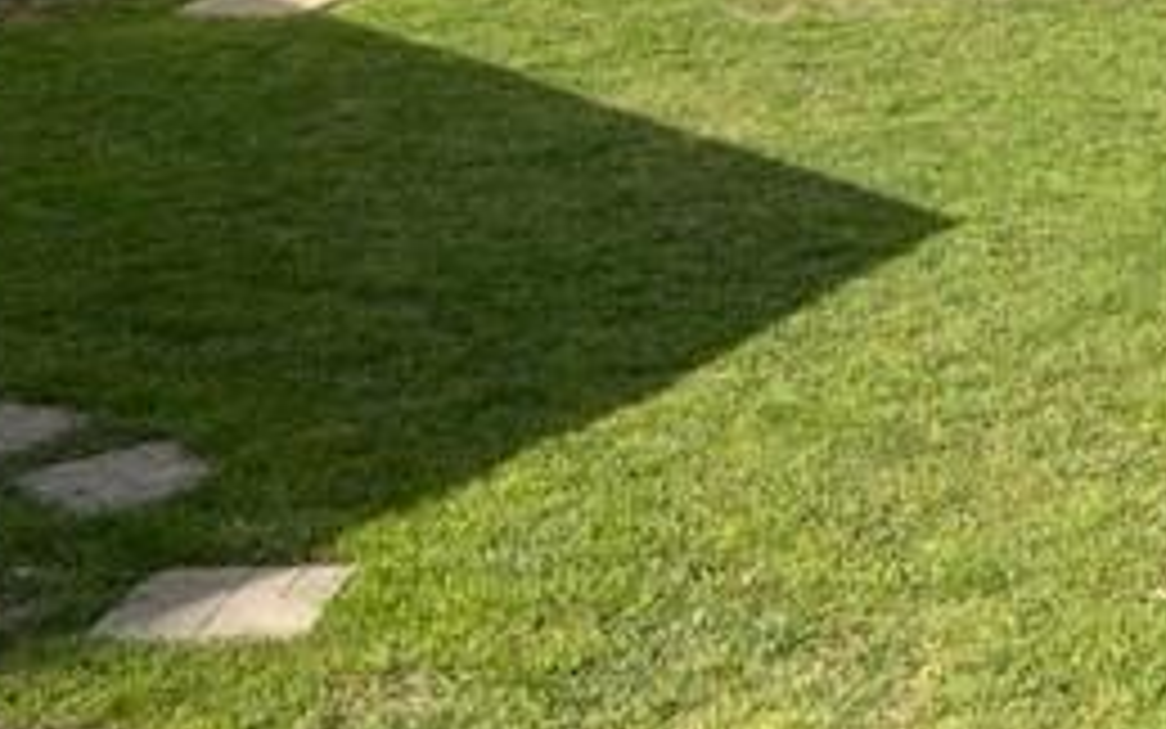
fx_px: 2161
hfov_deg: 29.5
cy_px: 22
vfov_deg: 18.7
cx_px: 941
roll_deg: +2.1
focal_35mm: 68
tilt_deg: -6.4
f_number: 1.5
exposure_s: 1/4831
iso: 50
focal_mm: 5.7
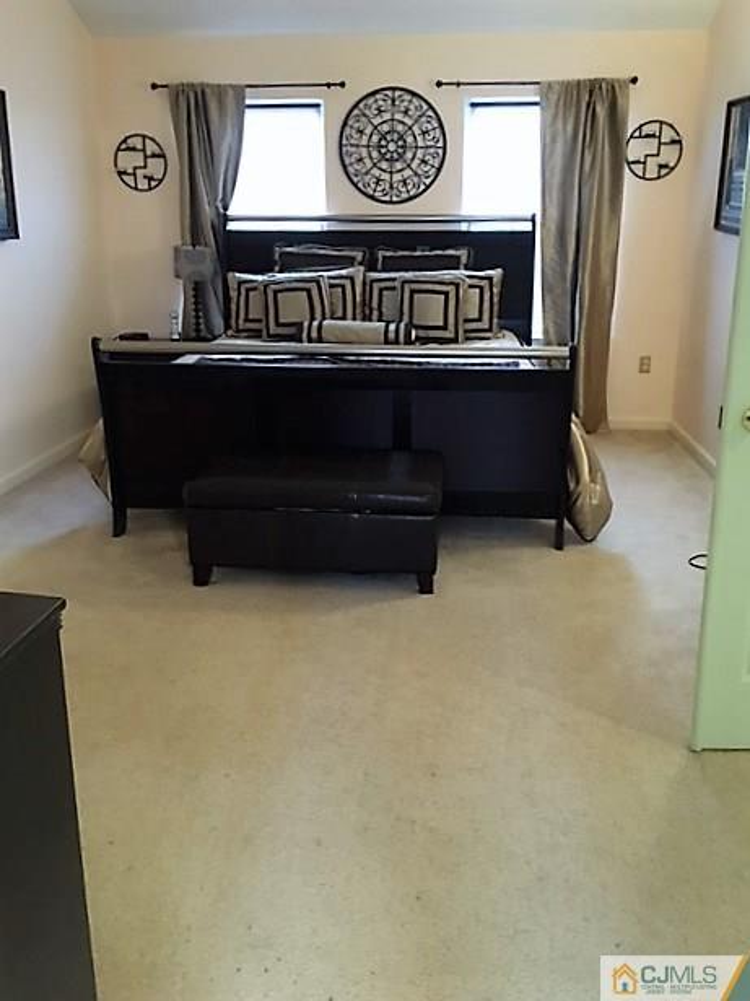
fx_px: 838
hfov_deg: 48.2
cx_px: 375
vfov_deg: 61.7
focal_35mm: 29
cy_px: 500
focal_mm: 4.15
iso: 80
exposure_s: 1/4
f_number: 2.2
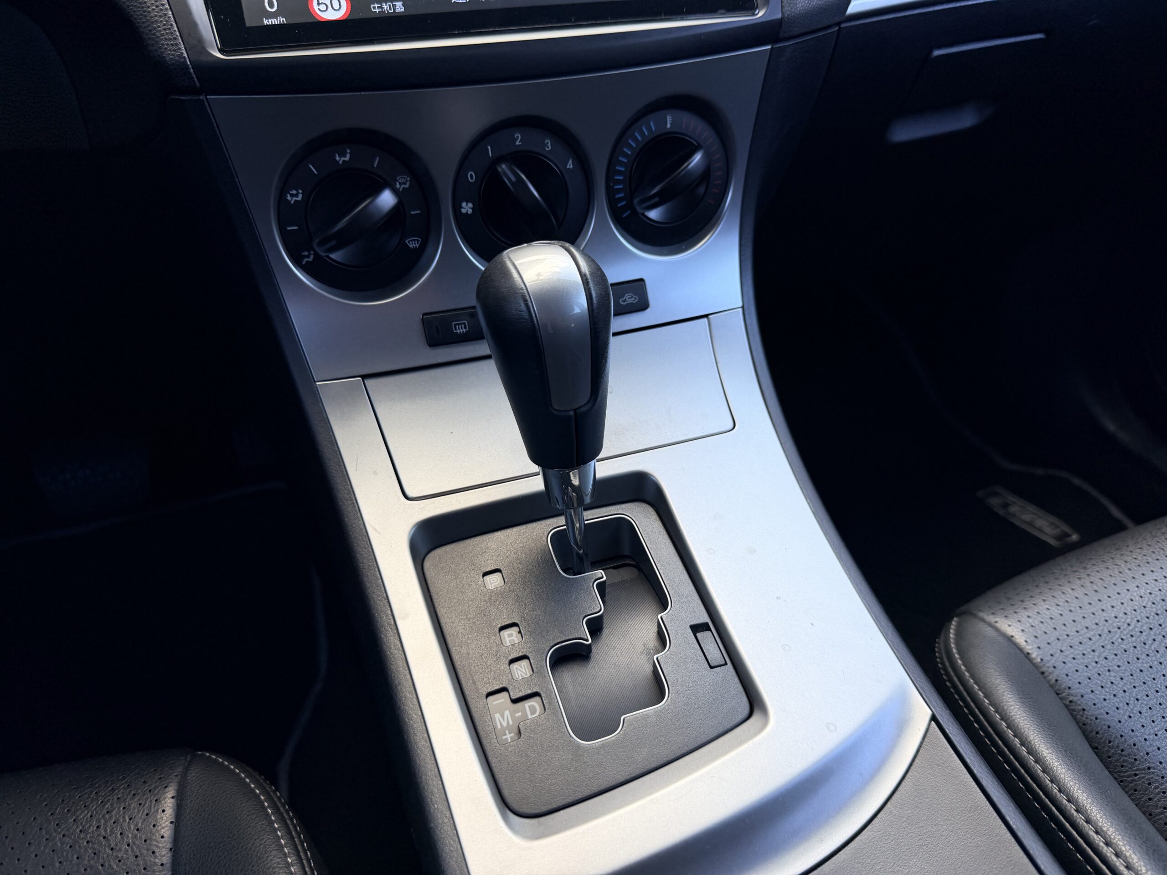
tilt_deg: -33.5
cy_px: 438
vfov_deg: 56.8
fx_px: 809
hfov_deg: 71.6
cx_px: 584
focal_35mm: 24
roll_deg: +2.3
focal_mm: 6.76
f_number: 1.78
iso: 125
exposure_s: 1/121
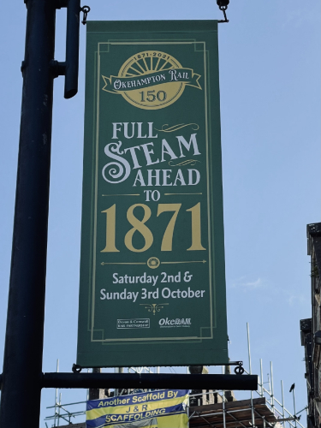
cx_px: 160
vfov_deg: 30.3
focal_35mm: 64
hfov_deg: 22.9
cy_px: 214
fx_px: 791
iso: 20
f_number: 2.2
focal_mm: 7.5
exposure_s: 1/677
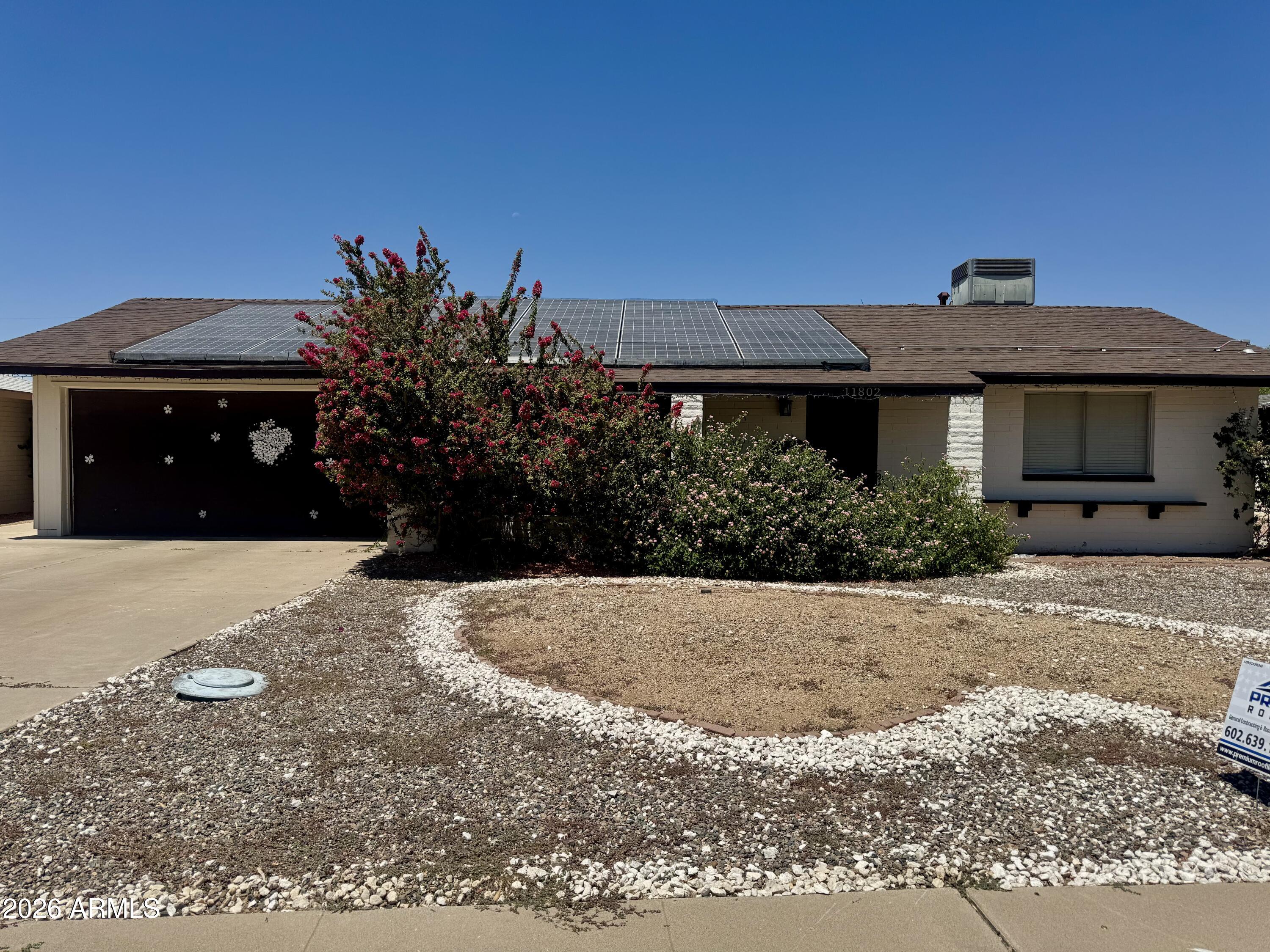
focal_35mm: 24
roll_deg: -0.7
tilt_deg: -2.4
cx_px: 635
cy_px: 476
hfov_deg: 71.6
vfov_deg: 56.8
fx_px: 881
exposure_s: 1/7937
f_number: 1.78
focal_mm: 6.76
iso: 80
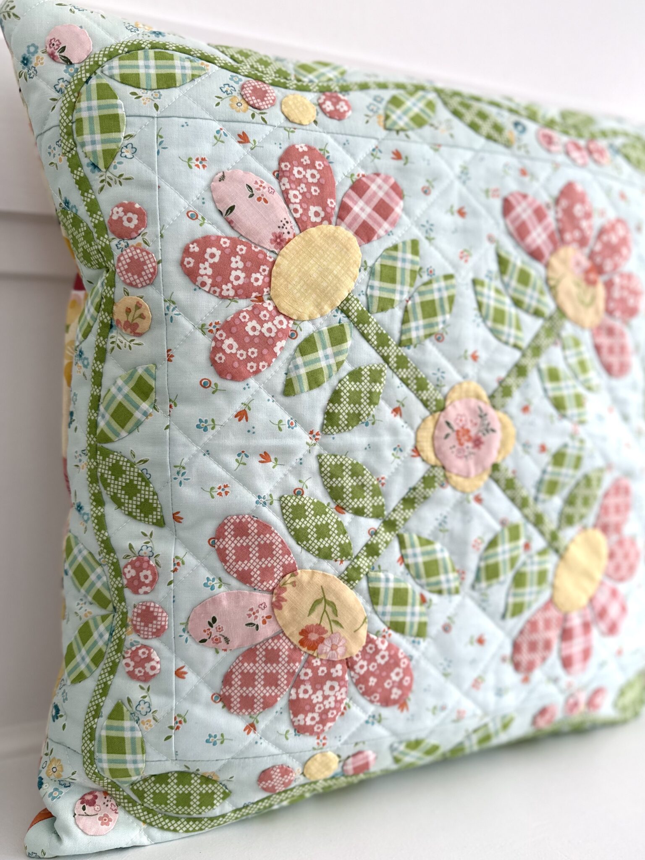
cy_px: 430
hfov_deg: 56.8
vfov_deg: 71.6
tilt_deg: -5.7
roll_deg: -1.4
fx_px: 596
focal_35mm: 24
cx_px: 322
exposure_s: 1/121
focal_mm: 6.86
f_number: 1.78
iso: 160
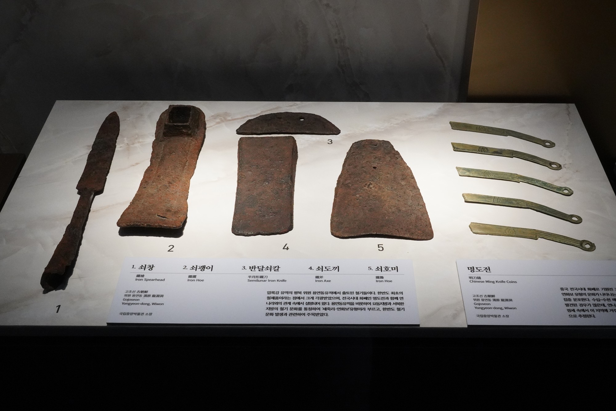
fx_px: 633
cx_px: 308
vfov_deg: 36.0
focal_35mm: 37
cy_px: 206
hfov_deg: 51.9
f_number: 25
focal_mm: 37
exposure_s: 1/100
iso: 6400
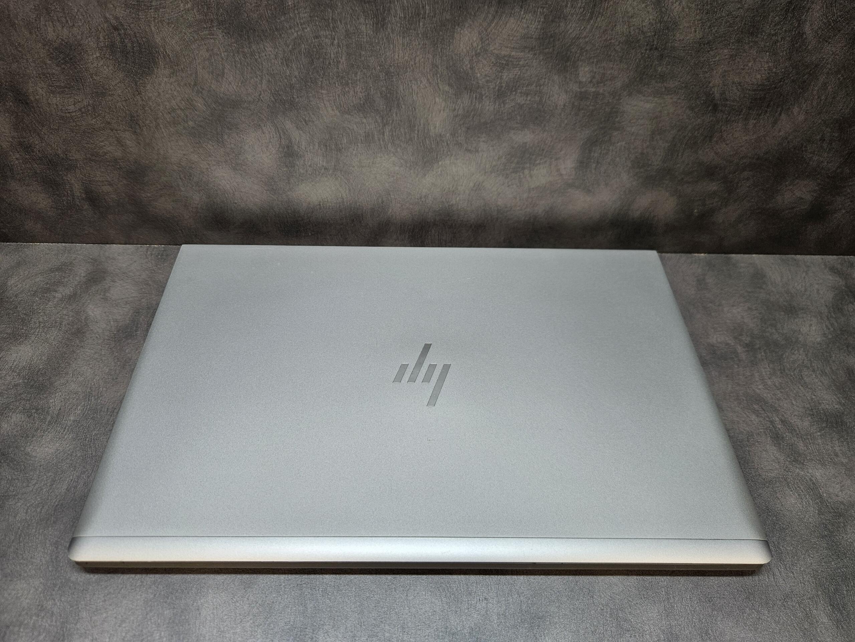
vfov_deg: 58.9
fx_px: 568
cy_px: 321
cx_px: 428
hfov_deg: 73.9
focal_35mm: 23
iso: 80
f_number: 1.8
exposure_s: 1/180
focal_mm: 5.4
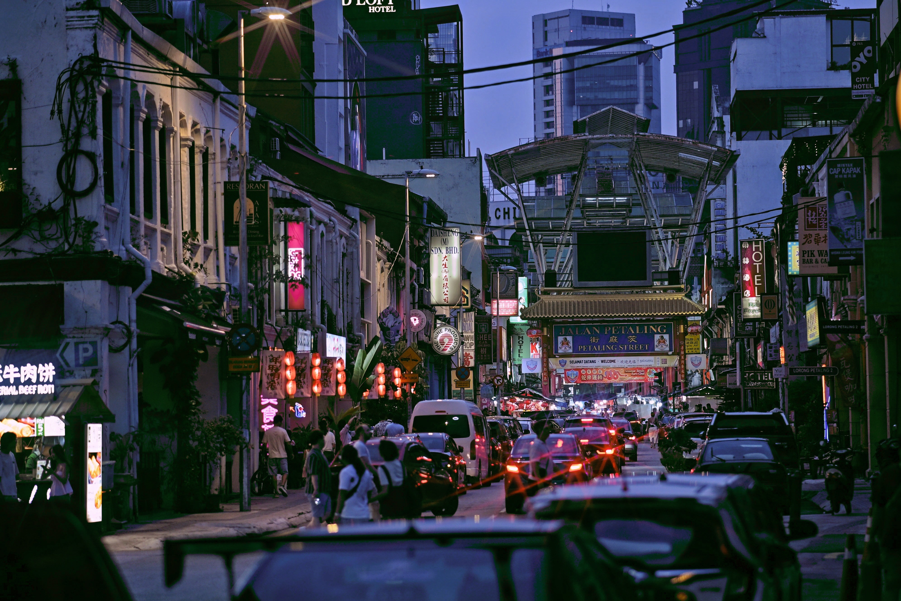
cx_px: 450
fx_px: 3178
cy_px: 300
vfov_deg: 10.8
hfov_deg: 16.1
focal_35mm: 127
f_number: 1.8
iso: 125
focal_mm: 85
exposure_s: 1/125
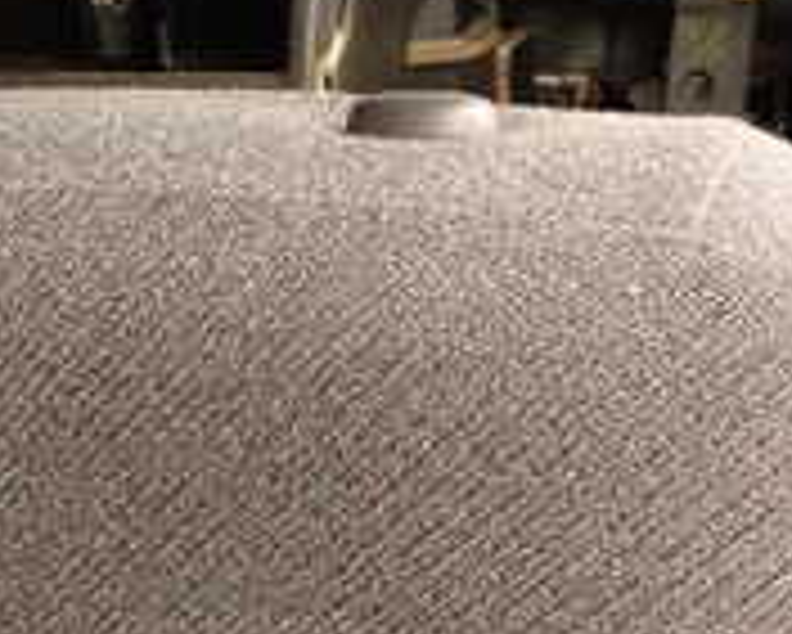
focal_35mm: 83
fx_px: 1947
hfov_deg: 22.9
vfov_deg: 16.7
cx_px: 292
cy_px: 980
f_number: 2.8
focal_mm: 4.5
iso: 100
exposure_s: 1/60
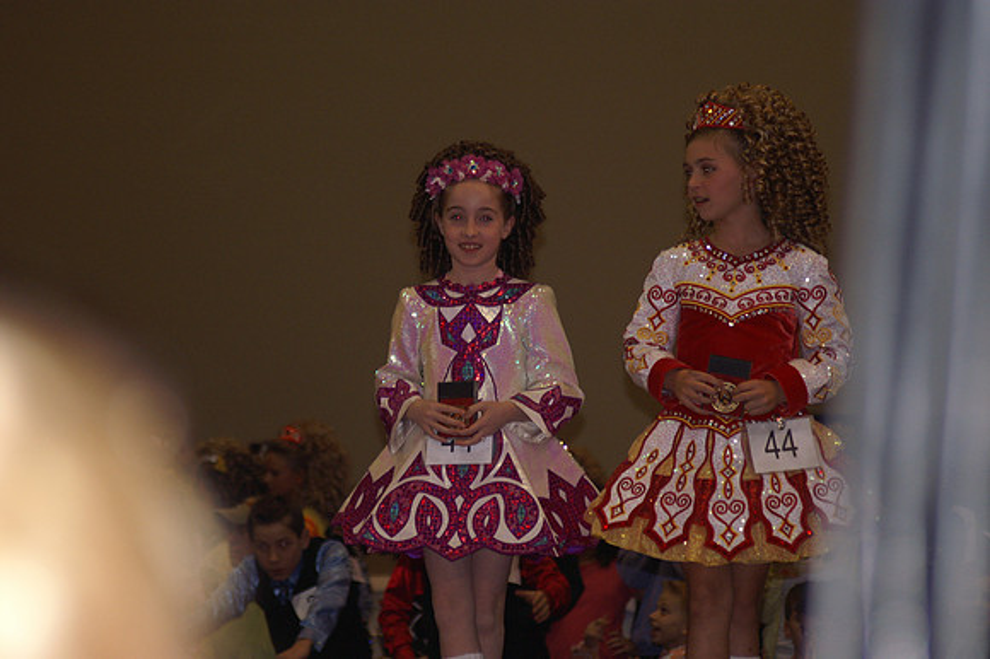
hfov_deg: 10.2
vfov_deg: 6.8
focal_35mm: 202
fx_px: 5565
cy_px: 330
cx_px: 495
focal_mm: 135
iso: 400
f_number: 4.5
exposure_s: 1/125
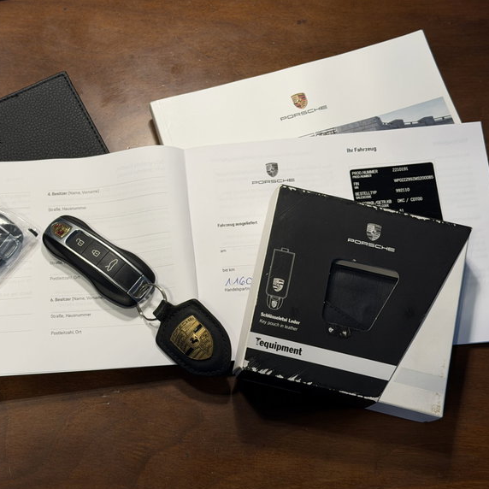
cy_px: 245
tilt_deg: -66.8
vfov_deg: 30.0
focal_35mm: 57
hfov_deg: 29.9
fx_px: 911
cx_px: 179
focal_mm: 6.76
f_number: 1.78
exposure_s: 1/121
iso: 50
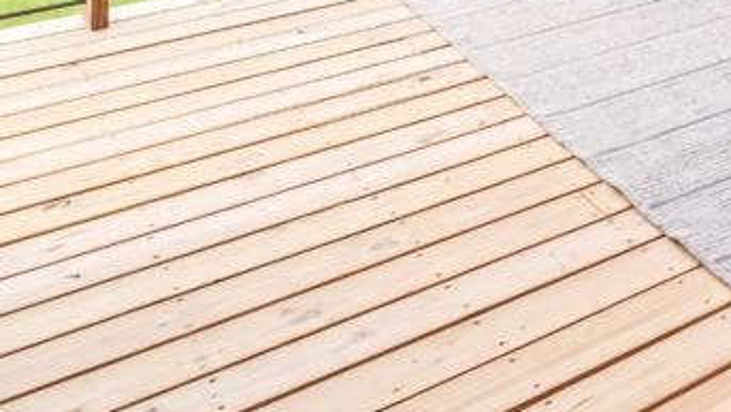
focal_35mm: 55
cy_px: -337
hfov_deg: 26.3
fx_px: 1066
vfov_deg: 17.5
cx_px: 1125
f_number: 8
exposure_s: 1/25
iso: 100
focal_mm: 10
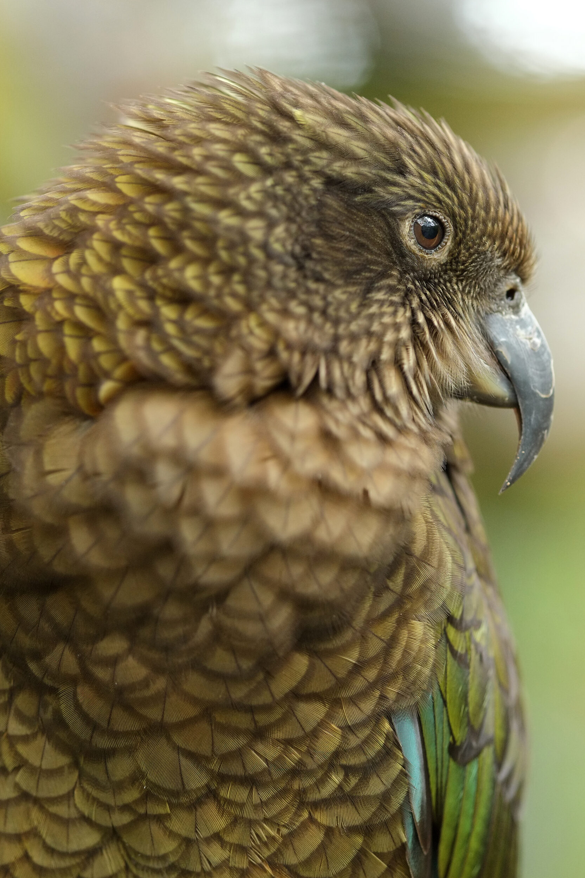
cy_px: 449
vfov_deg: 14.8
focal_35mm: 139
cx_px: 300
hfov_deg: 9.9
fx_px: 3387
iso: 800
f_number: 2
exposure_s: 1/125
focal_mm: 90
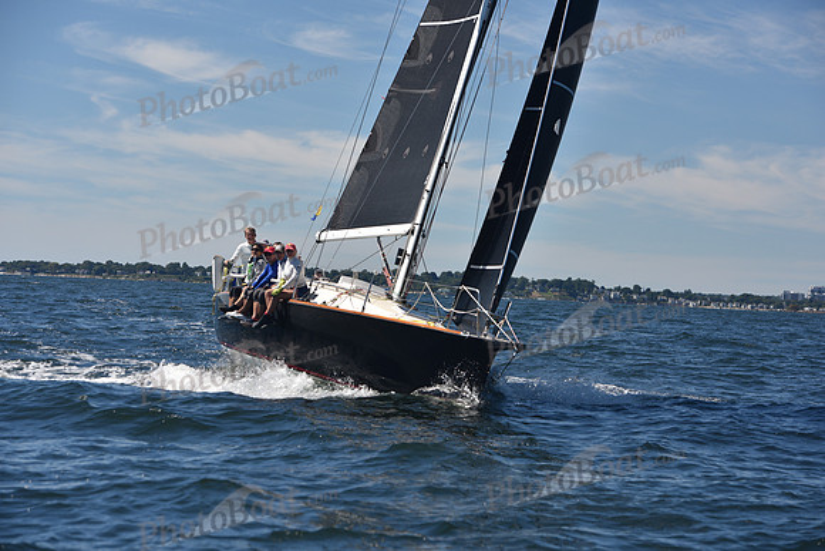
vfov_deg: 13.7
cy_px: 276
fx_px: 2292
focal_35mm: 100
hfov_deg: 20.4
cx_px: 412
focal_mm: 100
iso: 200
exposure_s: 1/800
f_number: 5
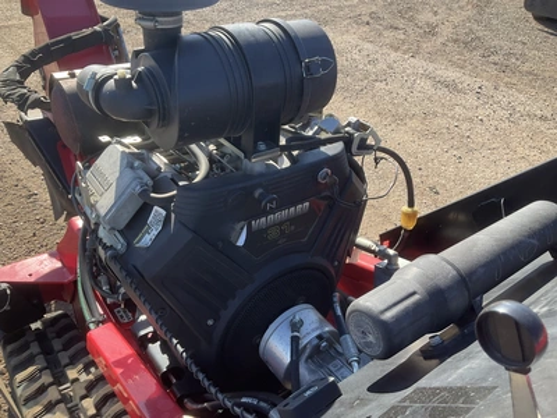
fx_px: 467
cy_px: 209
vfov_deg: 48.2
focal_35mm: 29
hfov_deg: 61.7
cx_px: 278
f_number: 1.8
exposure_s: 1/422
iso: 25
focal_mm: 3
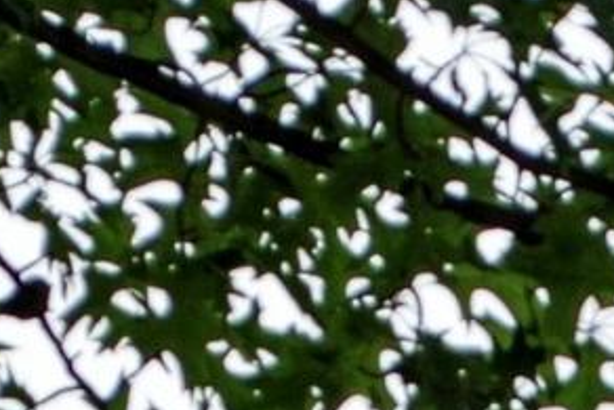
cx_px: 774
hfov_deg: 4.1
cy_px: 1255
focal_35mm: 505
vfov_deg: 2.7
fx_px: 8617
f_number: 7.1
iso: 100
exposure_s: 1/200
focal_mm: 48
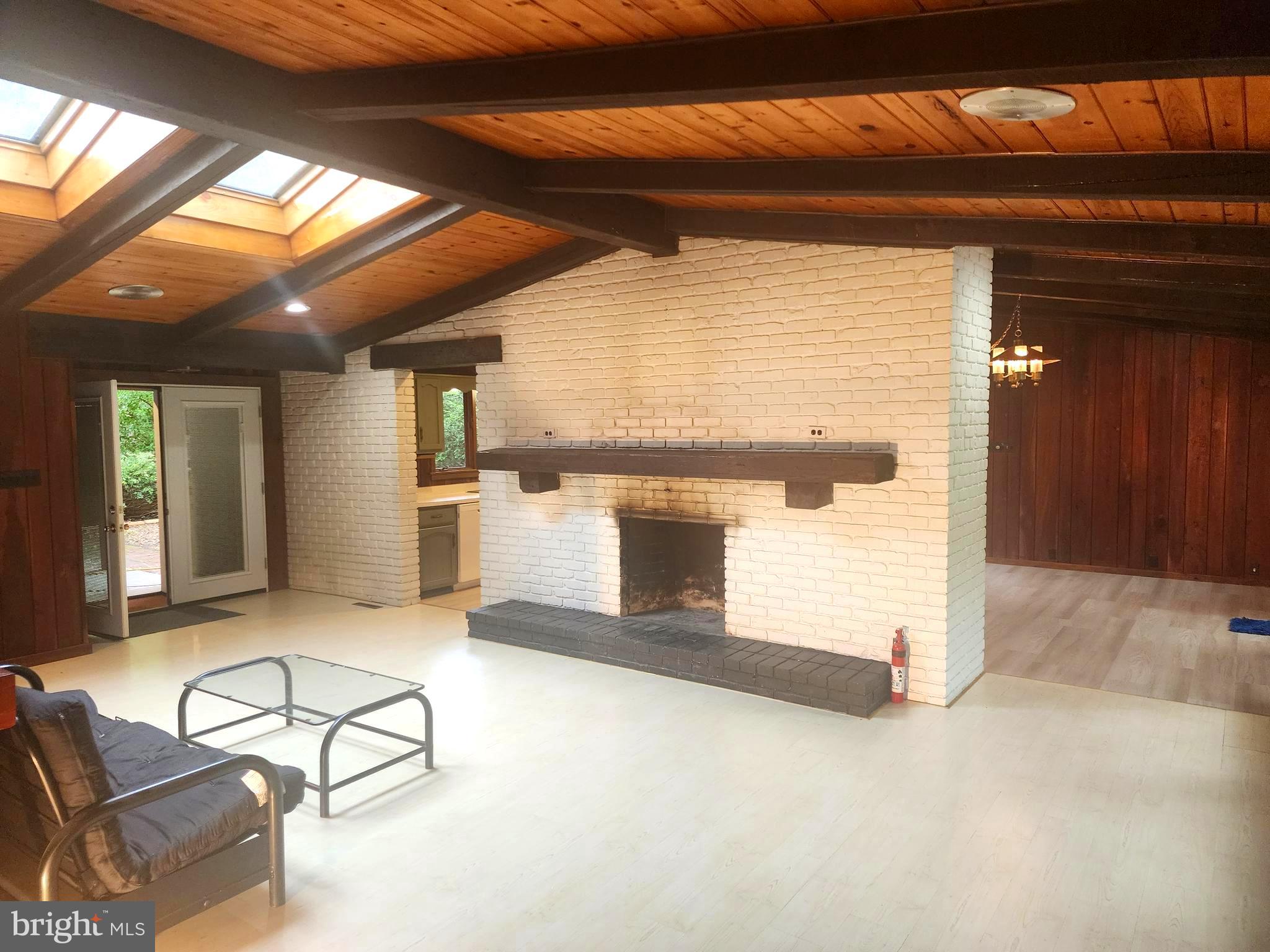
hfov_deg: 73.9
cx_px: 635
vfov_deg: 58.9
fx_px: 844
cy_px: 476
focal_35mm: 23
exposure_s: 1/120
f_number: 1.8
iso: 250
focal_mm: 6.4
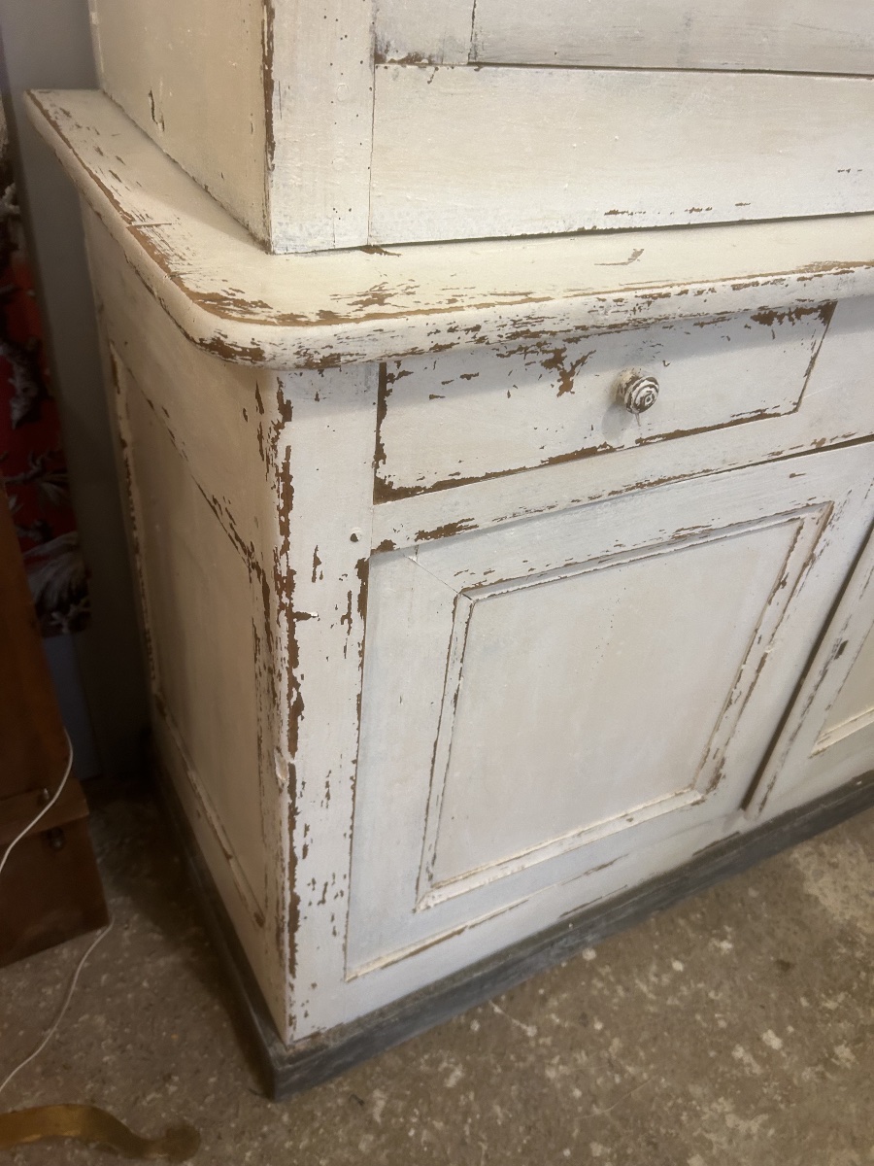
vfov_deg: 67.3
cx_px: 437
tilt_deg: -37.9
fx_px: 875
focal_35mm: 26
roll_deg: -7.1
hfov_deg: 53.1
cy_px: 583
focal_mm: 5.7
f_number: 1.5
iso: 160
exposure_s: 1/50
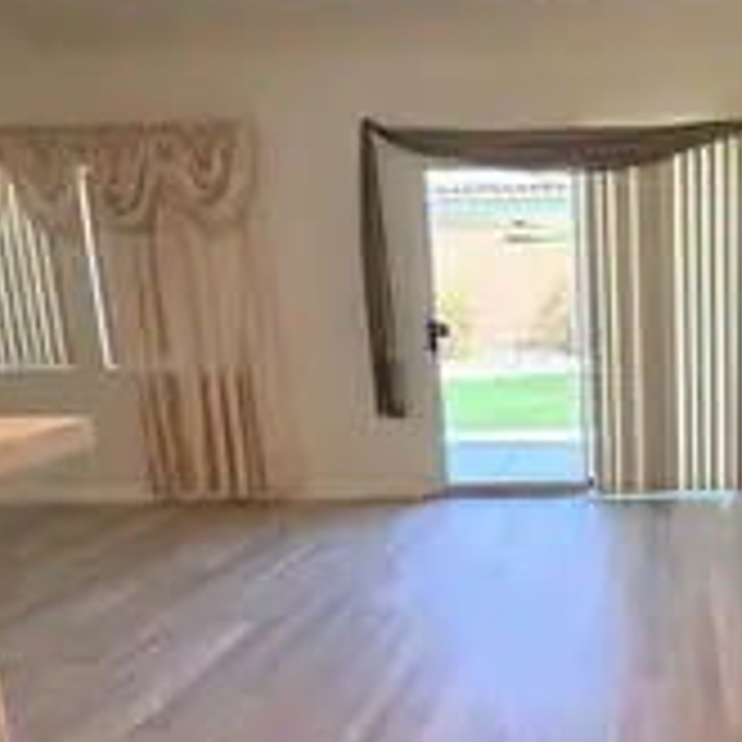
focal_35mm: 30
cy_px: 391
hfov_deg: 48.1
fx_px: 728
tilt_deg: -9.1
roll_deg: +1.0
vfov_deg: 54.0
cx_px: 675
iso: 250
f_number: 2.2
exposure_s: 1/120
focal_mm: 2.22
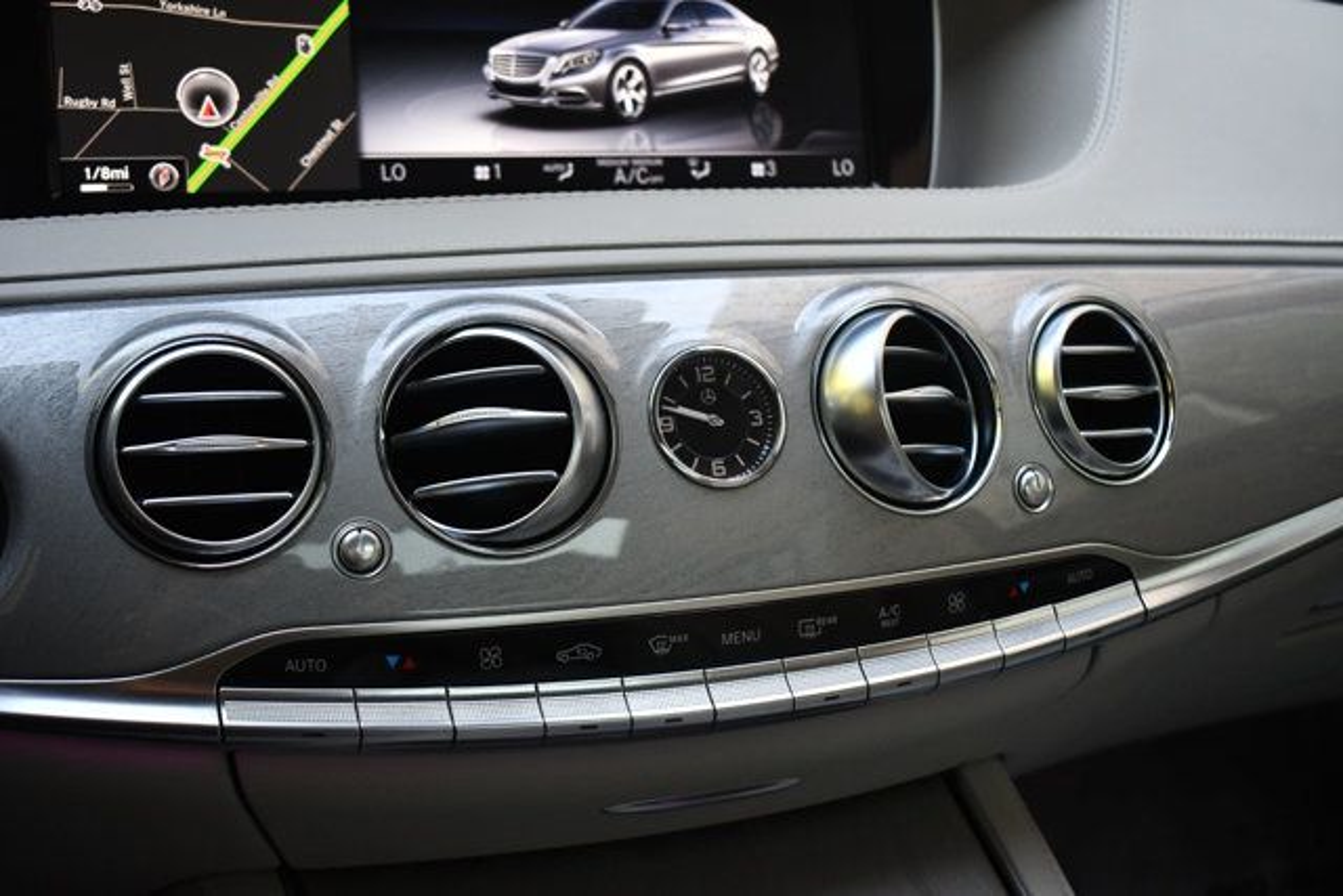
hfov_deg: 43.6
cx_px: 672
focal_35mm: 45
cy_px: 448
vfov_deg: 29.9
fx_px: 1679
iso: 800
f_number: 4.2
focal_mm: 30
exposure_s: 1/200
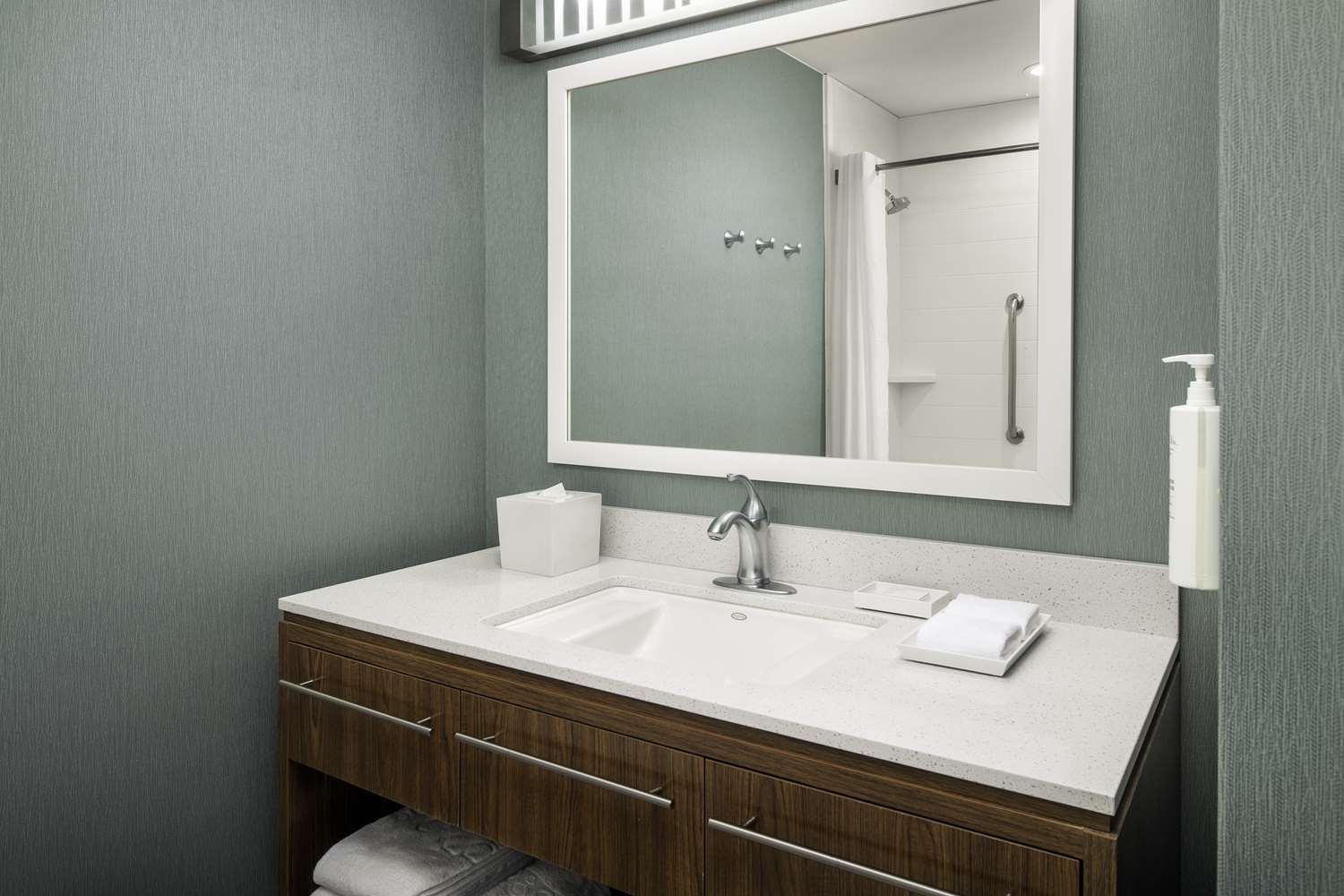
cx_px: 672
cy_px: 448
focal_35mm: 24
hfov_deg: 73.7
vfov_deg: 53.1
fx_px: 896
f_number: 11
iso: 50
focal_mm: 24
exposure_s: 1.3
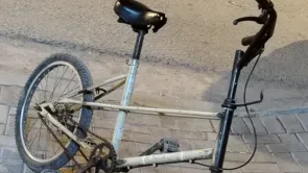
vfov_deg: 16.6
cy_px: 173
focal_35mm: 71
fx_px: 580
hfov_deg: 29.7
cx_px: 156
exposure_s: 1/20
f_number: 1.75
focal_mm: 5.25
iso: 3656
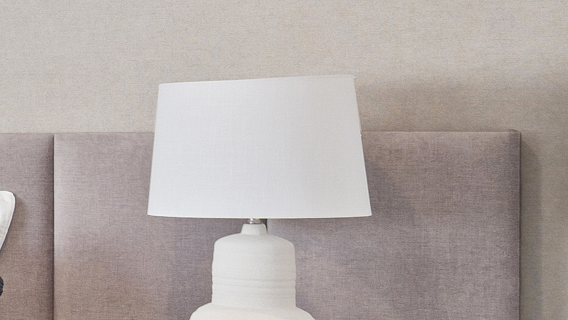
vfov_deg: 12.7
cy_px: 216
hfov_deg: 12.5
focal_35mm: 95
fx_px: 1431
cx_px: -1020
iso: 250
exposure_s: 1/5
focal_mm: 16
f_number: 8
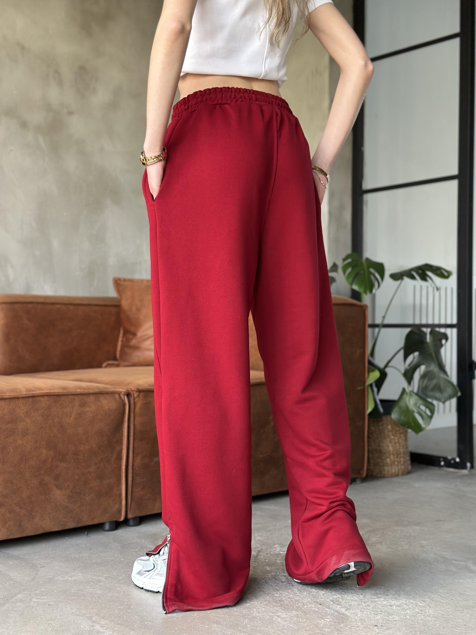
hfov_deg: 30.3
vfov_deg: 39.7
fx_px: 880
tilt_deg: +1.0
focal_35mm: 48
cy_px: 318
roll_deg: -0.5
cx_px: 238
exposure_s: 1/60
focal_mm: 6.86
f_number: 1.78
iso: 320
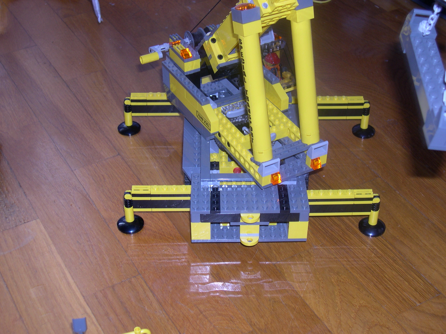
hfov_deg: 33.8
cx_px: 223
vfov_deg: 25.7
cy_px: 167
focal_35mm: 57
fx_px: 734
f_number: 3.4
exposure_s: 1/60
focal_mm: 12.2
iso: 100
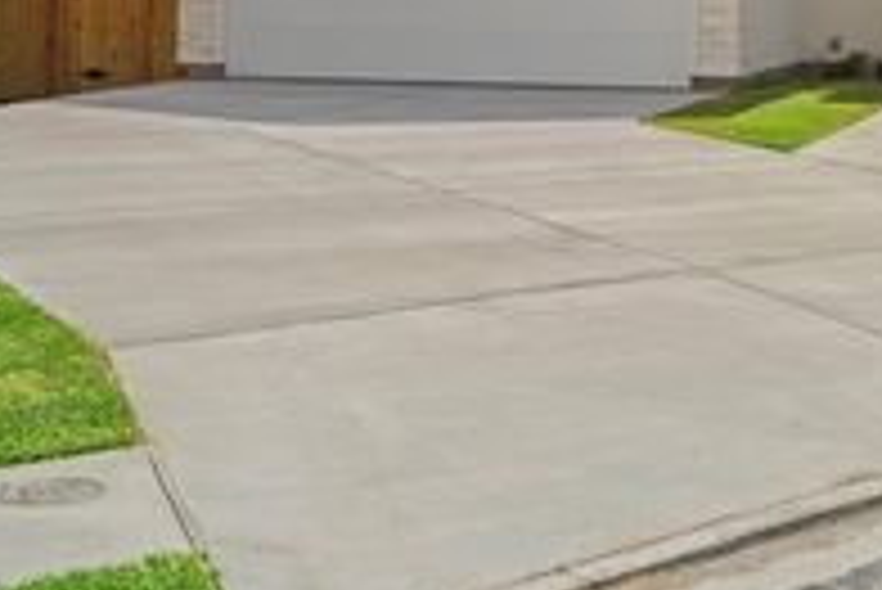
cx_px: 954
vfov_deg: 16.4
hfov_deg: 23.6
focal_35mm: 81
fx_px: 1981
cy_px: -83
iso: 100
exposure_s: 1/125
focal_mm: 31.7
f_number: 4.5
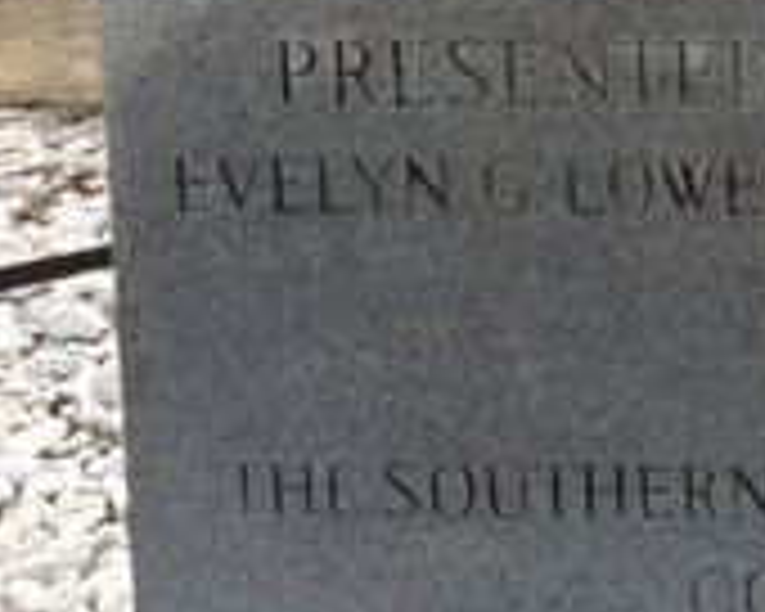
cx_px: 950
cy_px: -502
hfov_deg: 13.5
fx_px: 3124
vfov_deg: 10.5
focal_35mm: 138
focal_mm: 4.12
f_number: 2.2
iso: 40
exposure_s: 1/3731
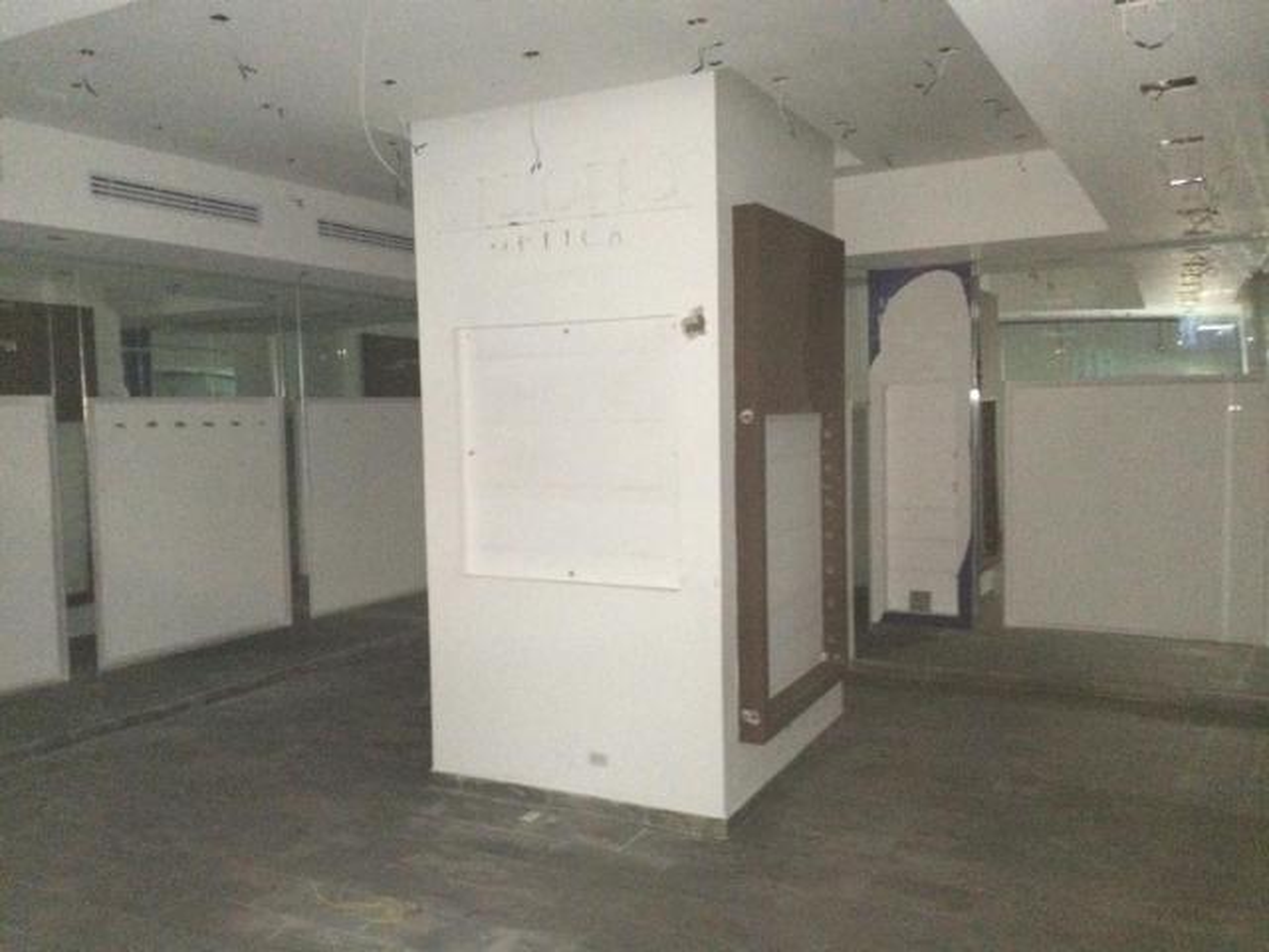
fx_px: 1063
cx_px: 634
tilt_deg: -5.8
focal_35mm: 29
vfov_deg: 48.2
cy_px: 476
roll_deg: +1.5
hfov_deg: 61.7
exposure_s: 1/16
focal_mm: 4.15
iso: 800
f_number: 2.2
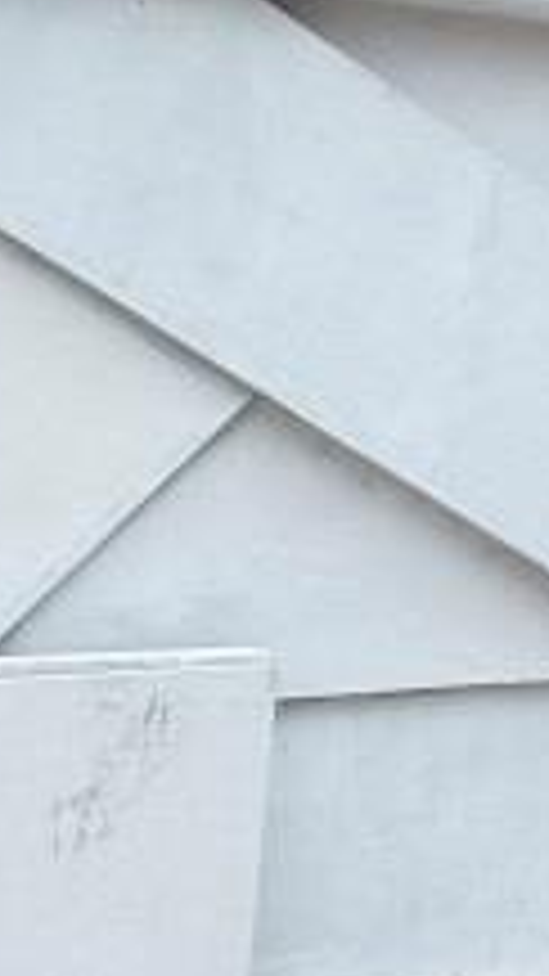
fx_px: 1864
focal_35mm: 72
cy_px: -216
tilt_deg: +21.7
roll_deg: +2.7
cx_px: 864
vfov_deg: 26.0
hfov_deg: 15.3
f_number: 2.2
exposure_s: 1/796
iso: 40
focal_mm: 2.22
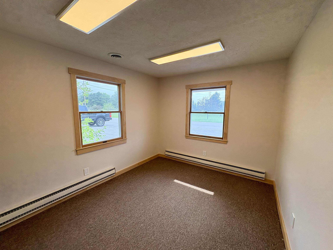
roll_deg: +0.2
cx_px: 166
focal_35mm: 14
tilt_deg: -4.6
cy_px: 125
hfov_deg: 102.1
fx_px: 135
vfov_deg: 85.7
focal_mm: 2.22
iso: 64
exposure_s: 1/234
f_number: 2.2
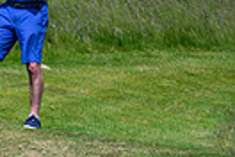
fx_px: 16090
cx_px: -278
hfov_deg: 0.8
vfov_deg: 0.6
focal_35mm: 2465
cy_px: -79
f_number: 4.5
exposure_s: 1/4000
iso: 500
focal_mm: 560
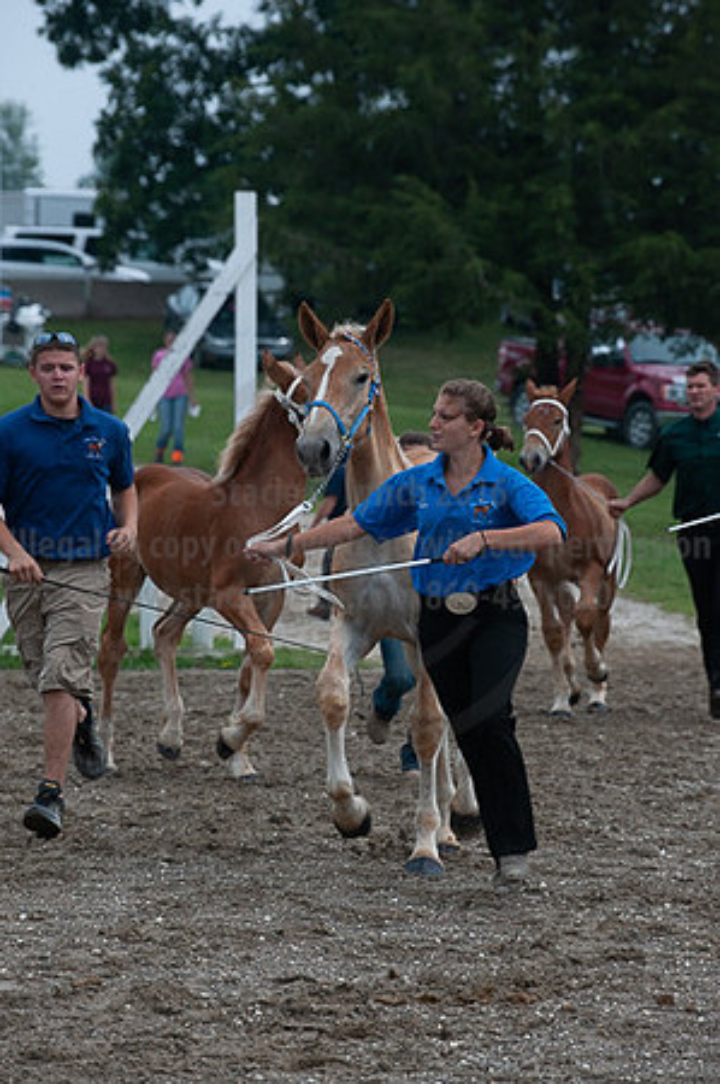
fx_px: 6013
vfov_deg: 10.3
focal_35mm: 200
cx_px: 360
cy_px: 542
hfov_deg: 6.9
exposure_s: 1/1250
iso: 640
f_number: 5.6
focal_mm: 200
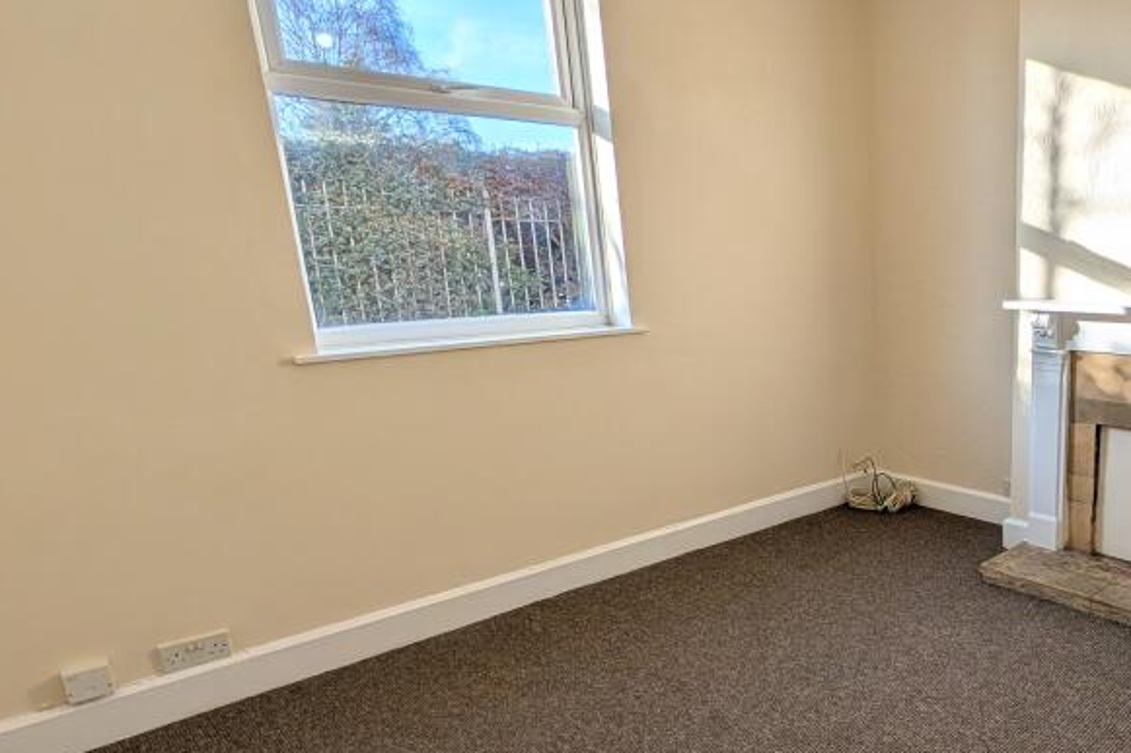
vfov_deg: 57.0
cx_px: 946
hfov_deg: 68.8
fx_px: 691
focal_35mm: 22
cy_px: 432
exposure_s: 1/791
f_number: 1.7
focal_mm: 2.02
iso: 57
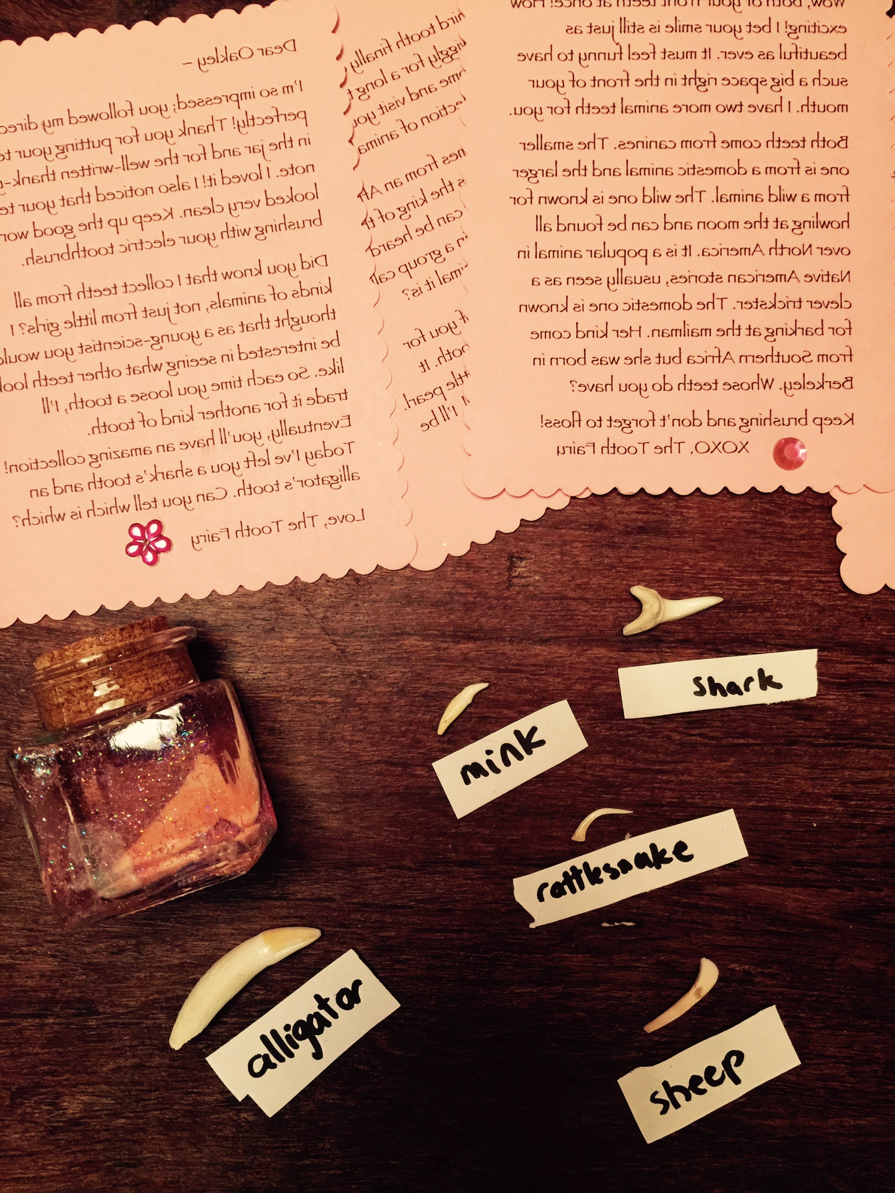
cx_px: 448
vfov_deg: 61.7
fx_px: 1000
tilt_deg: -88.3
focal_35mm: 29
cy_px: 596
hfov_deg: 48.2
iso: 125
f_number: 2.2
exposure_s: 1/15
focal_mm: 4.15
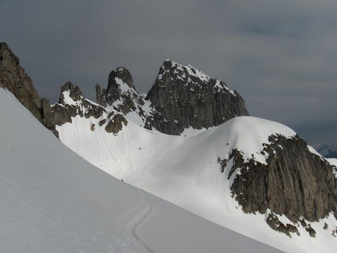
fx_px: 380
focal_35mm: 39
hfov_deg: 47.9
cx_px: 168
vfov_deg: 36.8
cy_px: 126
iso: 50
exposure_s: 1/2083
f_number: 4.8
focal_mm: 8
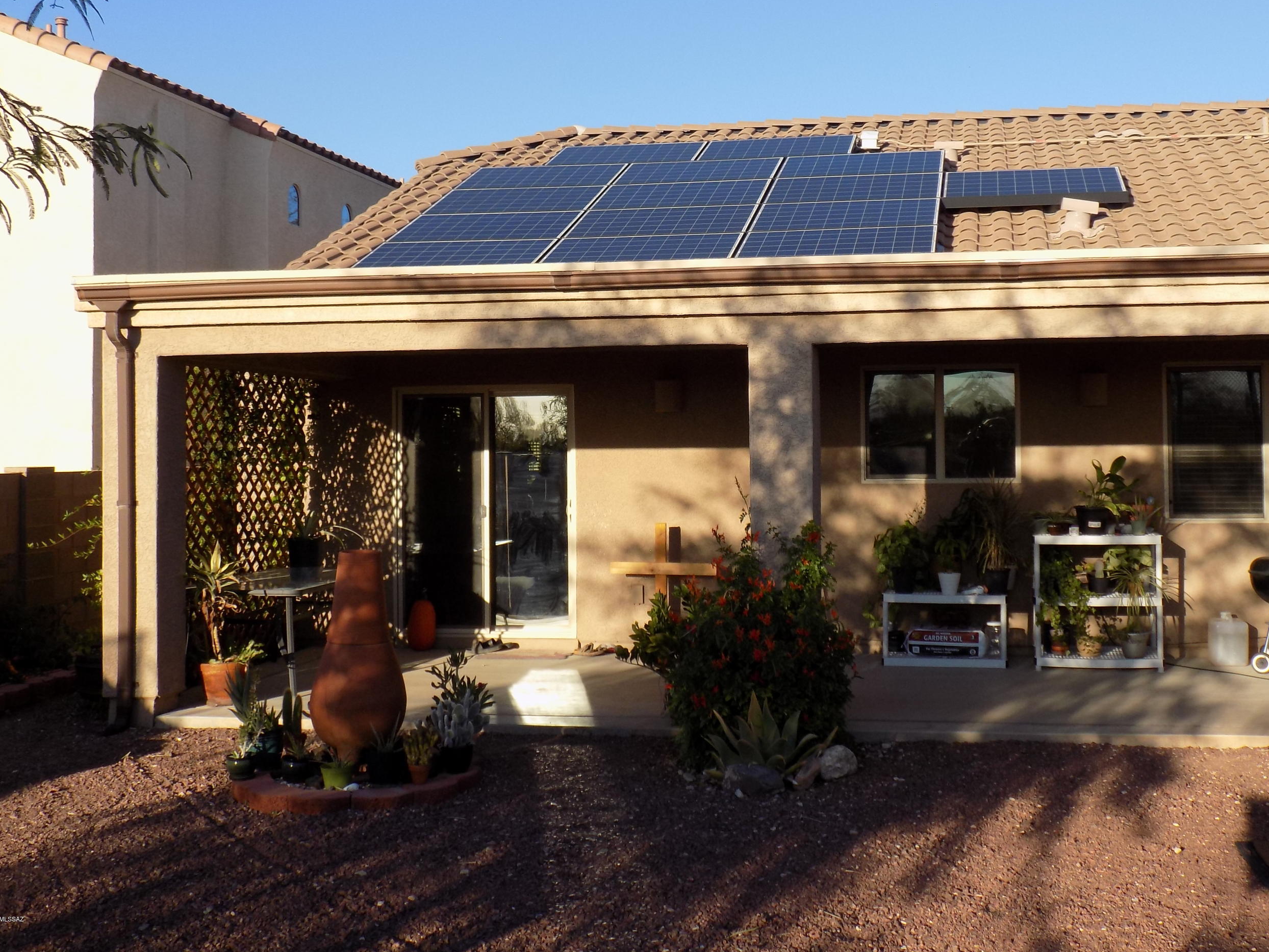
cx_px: 741
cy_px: 381
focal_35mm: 41
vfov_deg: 35.0
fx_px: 1503
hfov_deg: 45.6
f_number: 3.4
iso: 80
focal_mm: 6.1
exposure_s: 1/640
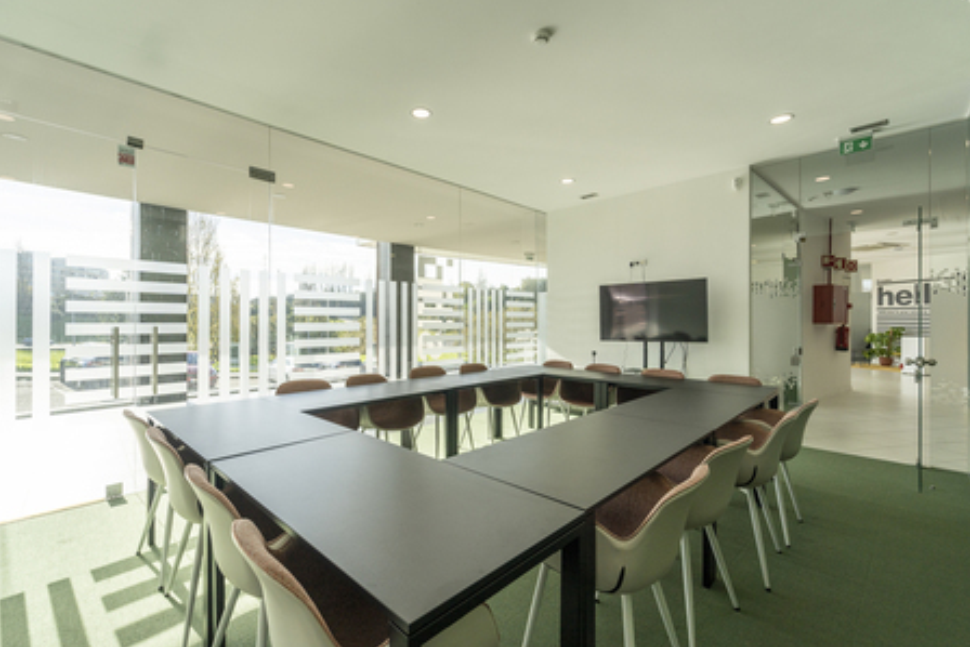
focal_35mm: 15
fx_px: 404
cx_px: 481
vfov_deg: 77.3
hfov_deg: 100.4
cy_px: 333
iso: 200
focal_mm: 14
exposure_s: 1/200
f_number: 8
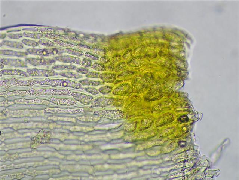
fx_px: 366
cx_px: 120
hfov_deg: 36.2
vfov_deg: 27.6
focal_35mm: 53
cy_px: 90
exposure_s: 1/80
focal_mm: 9.61
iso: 200
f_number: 3.4
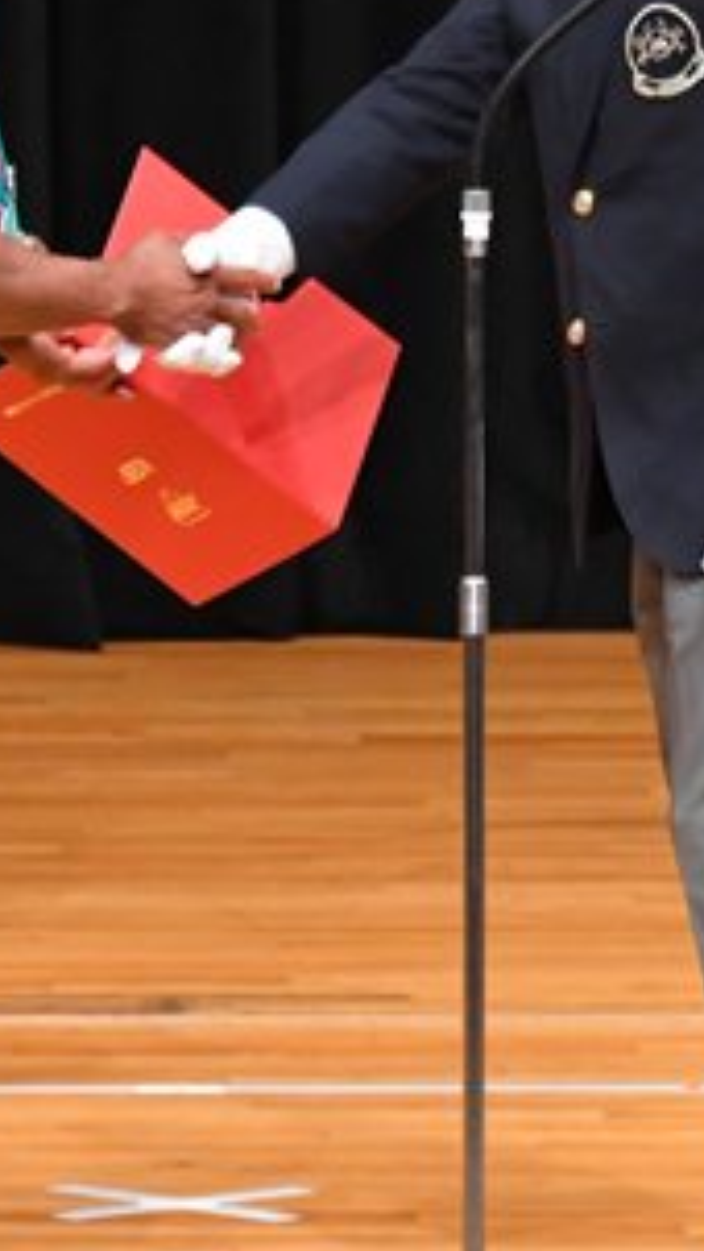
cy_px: 476
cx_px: 358
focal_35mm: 725
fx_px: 24047
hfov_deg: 1.7
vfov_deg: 3.0
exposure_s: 1/400
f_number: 5.6
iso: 4000
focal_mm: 180
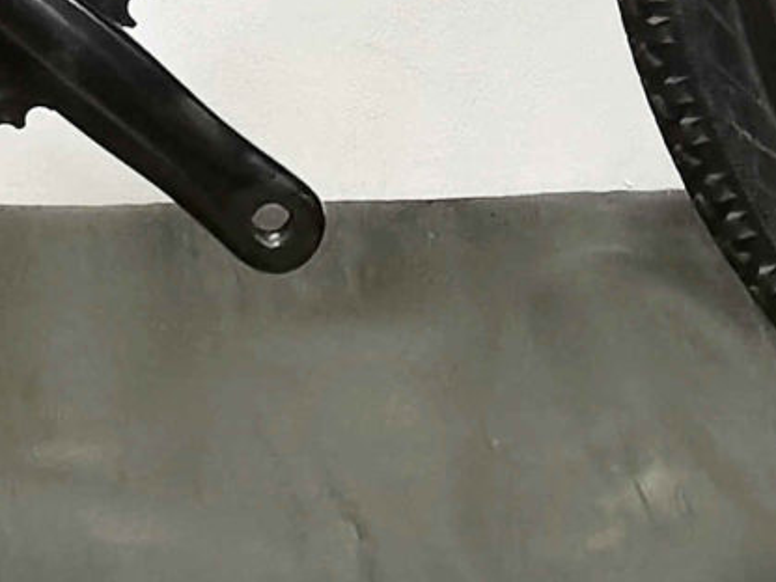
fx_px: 3587
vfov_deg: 8.3
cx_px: 73
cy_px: -923
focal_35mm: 160
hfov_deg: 12.3
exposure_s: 1/25
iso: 640
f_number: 1.8
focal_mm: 5.58
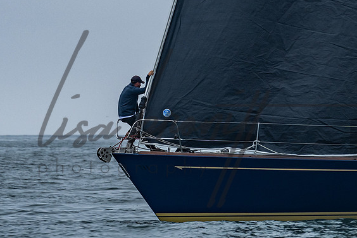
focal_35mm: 521
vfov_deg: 2.6
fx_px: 5170
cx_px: 151
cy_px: 69
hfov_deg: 4.0
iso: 320
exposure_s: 1/2000
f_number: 6.3
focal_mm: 200
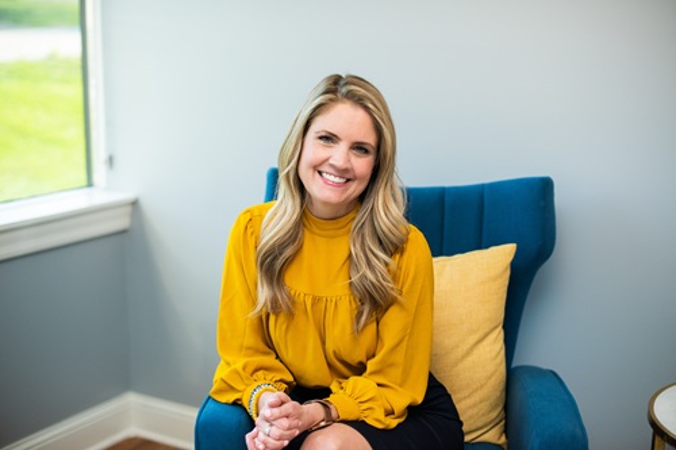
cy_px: 225
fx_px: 939
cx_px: 338
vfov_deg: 27.0
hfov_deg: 39.6
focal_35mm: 50
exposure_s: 1/250
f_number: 2.5
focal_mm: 50
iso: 1000
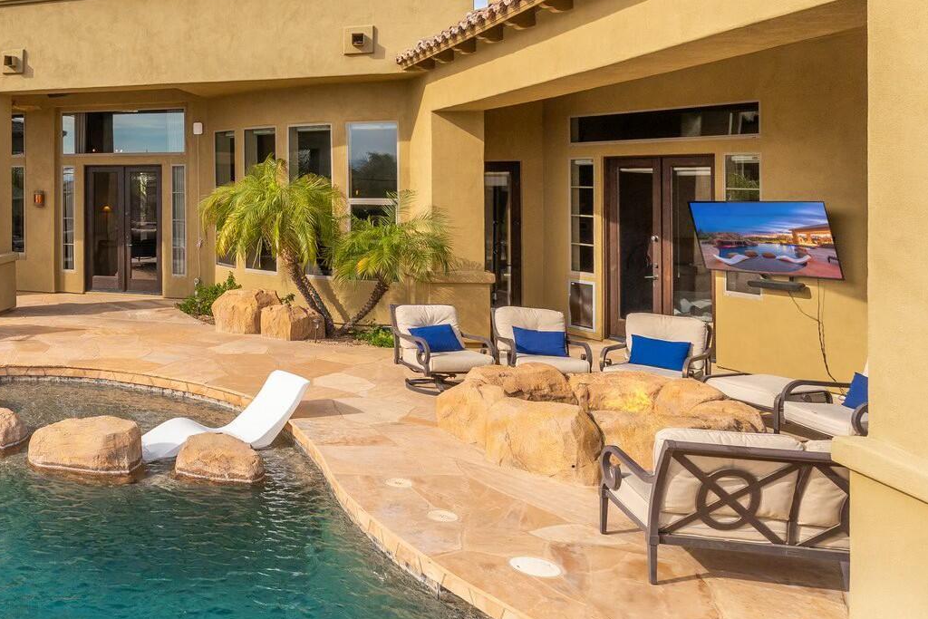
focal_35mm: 33
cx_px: 63
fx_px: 851
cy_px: 285
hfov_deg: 49.7
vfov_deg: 40.0
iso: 250
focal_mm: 16.5
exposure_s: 1/500
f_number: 8
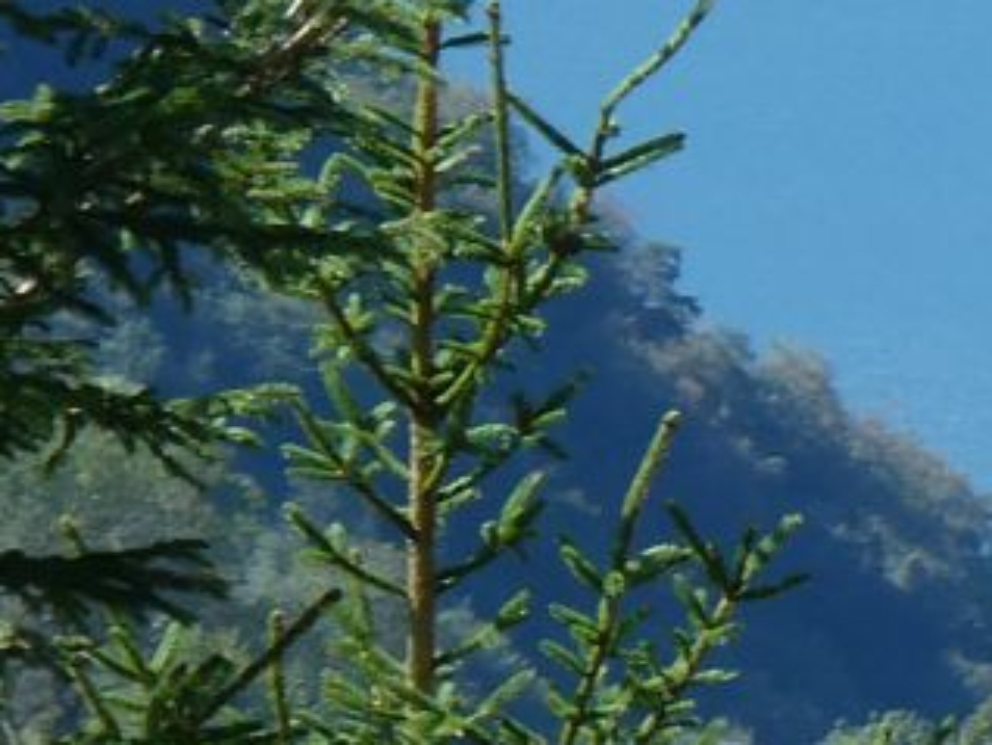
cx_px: 2620
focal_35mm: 1256
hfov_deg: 1.6
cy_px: -505
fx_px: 36021
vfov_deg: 1.2
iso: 80
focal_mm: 35.8
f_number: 5.6
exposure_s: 1/200
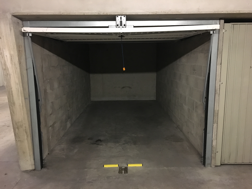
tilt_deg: -10.8
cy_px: 94
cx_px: 126
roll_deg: +0.0
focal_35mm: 29
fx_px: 211
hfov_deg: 61.7
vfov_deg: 48.2
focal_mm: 4.15
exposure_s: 1/17
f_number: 2.2
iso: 320
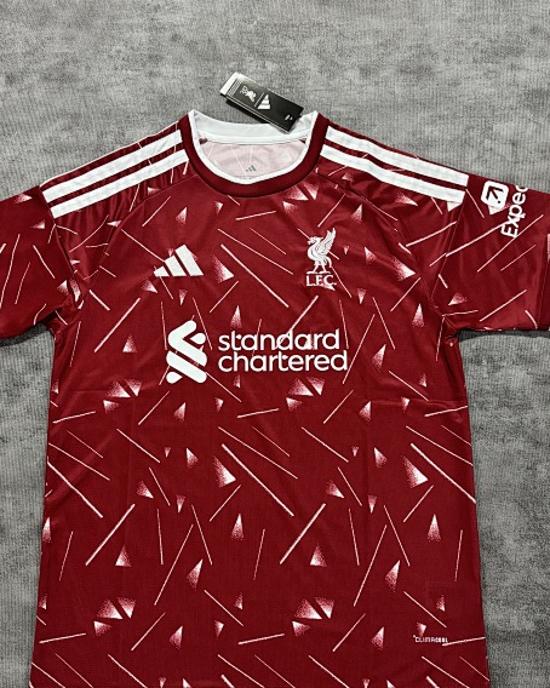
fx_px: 672
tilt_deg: -77.8
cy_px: 375
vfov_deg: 54.2
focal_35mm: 33
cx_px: 256
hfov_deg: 44.5
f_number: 1.78
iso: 320
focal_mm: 6.76
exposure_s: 1/50
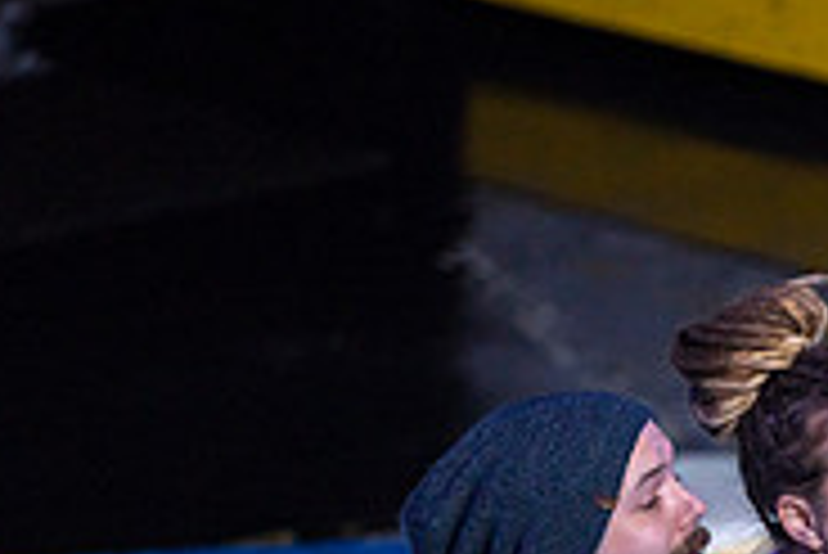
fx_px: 43549
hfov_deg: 1.1
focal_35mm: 1892
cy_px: 754
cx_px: 950
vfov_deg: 0.7
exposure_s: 1/640
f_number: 4
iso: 1600
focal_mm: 600
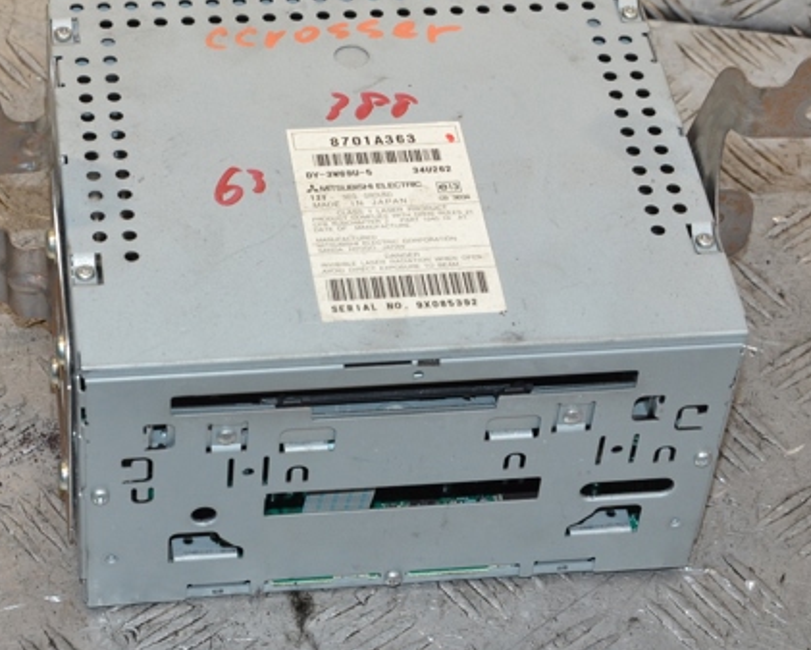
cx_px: 326
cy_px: 280
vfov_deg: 14.4
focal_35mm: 107
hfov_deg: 17.9
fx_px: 2569
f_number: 10
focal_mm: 50
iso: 800
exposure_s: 1/200
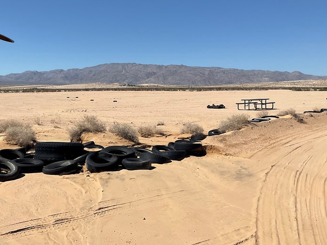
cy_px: 95
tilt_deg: -0.1
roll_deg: +0.0
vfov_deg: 33.4
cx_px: 135
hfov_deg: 43.7
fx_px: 406
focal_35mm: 43
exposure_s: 1/3788
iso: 20
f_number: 1.8
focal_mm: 3
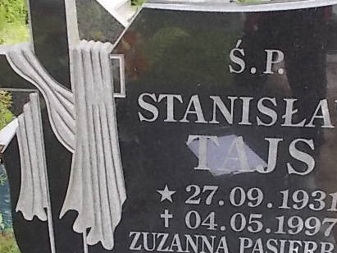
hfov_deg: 36.2
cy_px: 134
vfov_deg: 27.5
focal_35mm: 53
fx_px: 516
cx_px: 184
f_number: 3.6
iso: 80
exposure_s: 1/60
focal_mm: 6
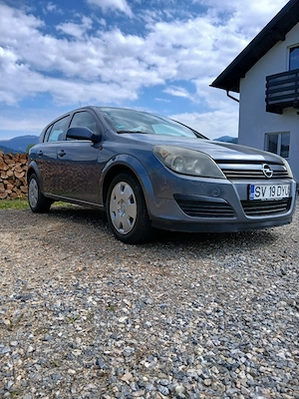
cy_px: 200
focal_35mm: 26
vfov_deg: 67.3
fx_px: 299
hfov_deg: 53.1
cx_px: 150
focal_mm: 3.98
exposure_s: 1/556
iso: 20
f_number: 1.8
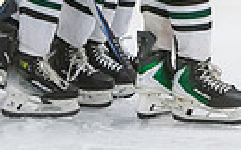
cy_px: -203
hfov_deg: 3.5
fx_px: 3937
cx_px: 112
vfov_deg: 2.2
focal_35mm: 600
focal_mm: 130
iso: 2000
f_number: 3.2
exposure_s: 1/640
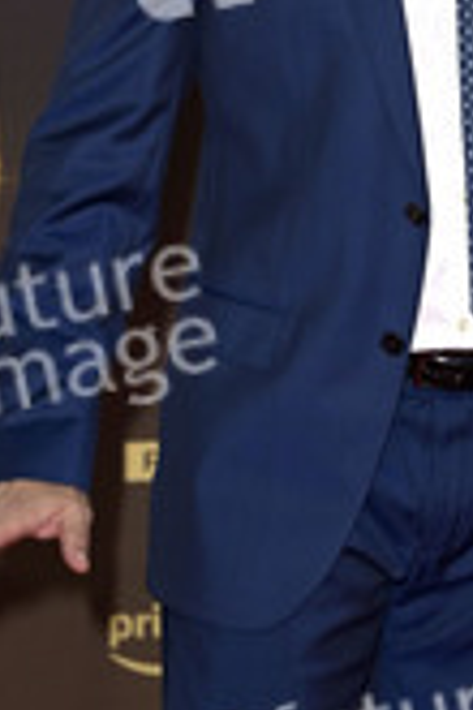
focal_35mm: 296
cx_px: 464
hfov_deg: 4.6
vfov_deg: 7.0
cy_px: 133
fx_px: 5833
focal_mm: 122
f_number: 6.3
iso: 800
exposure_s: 1/250
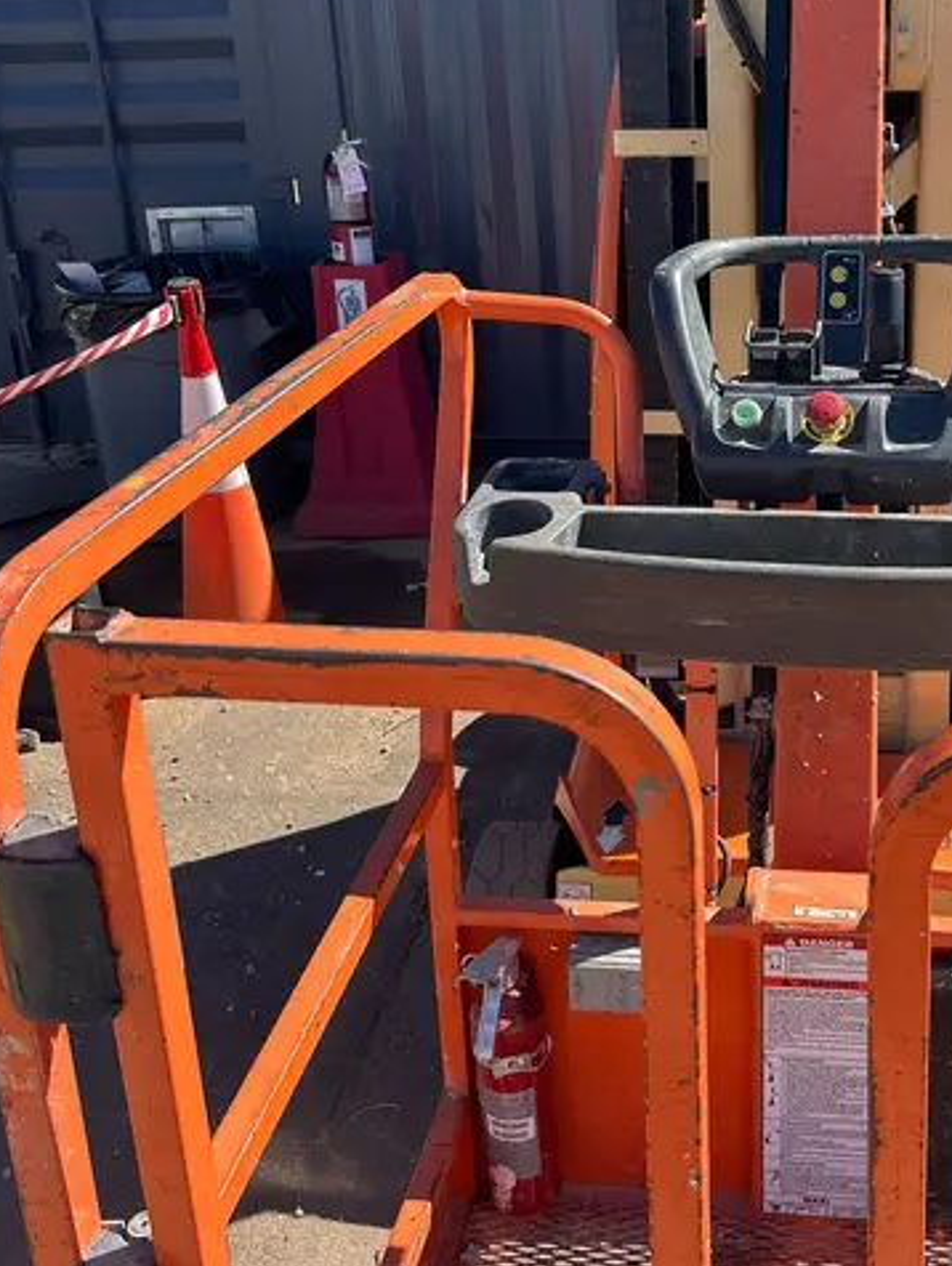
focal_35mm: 40
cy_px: 432
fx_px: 1464
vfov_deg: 46.1
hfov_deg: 35.2
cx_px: 715
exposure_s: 1/1669
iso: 50
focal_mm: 5.7
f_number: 1.5
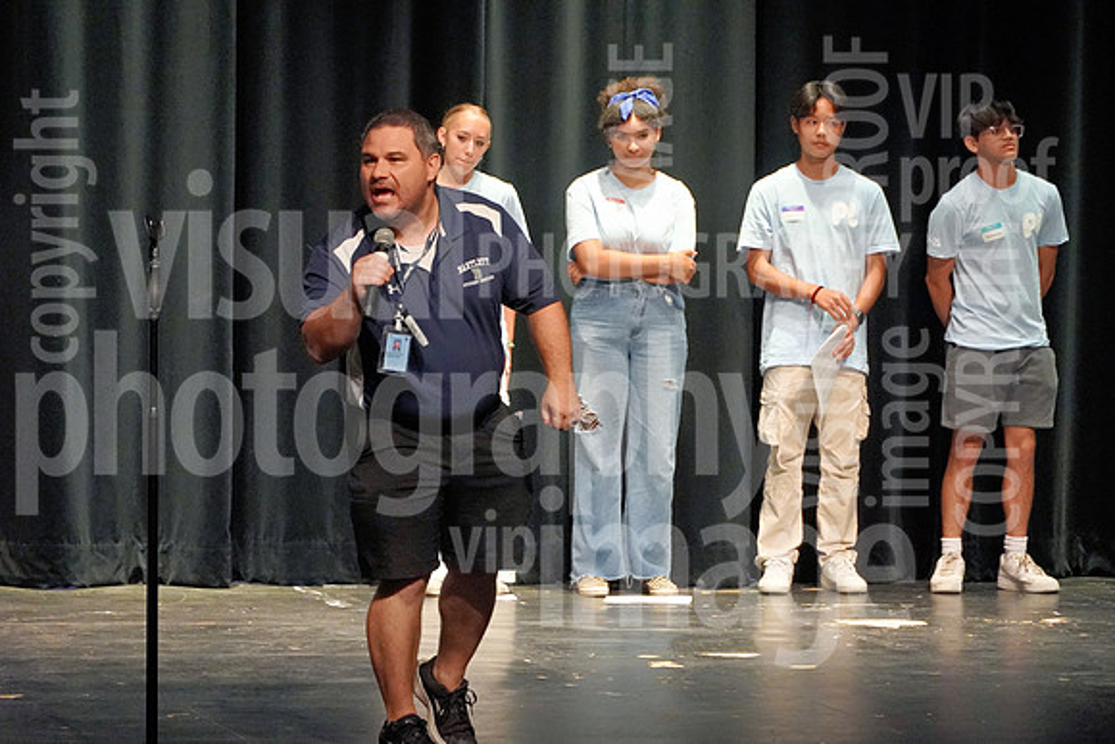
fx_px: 6273
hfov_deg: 10.2
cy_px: 372
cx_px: 558
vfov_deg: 6.8
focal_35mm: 202
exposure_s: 1/250
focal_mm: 135
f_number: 5.6
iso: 4000
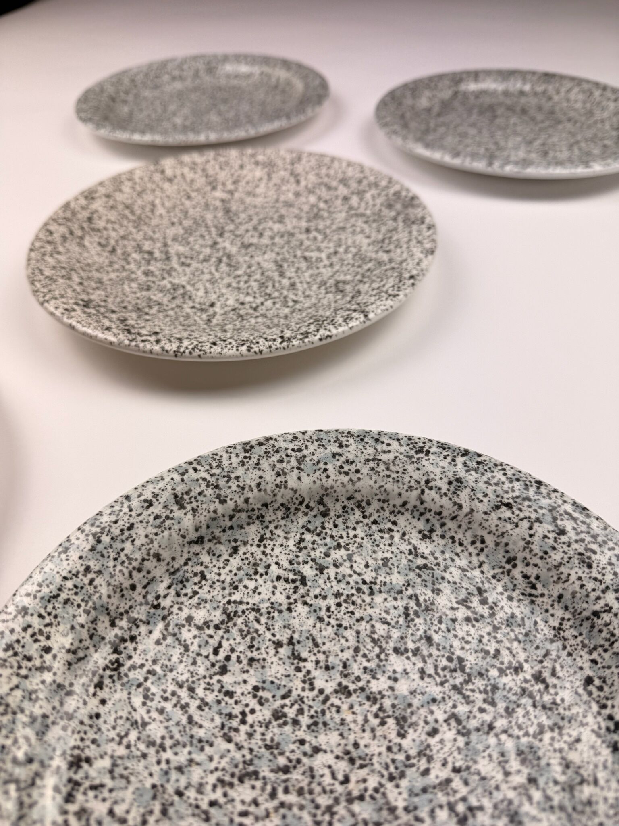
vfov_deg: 71.6
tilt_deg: -31.0
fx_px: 572
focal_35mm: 24
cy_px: 413
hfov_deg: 56.8
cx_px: 310
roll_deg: -1.2
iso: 64
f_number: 1.78
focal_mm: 6.76
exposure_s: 1/288
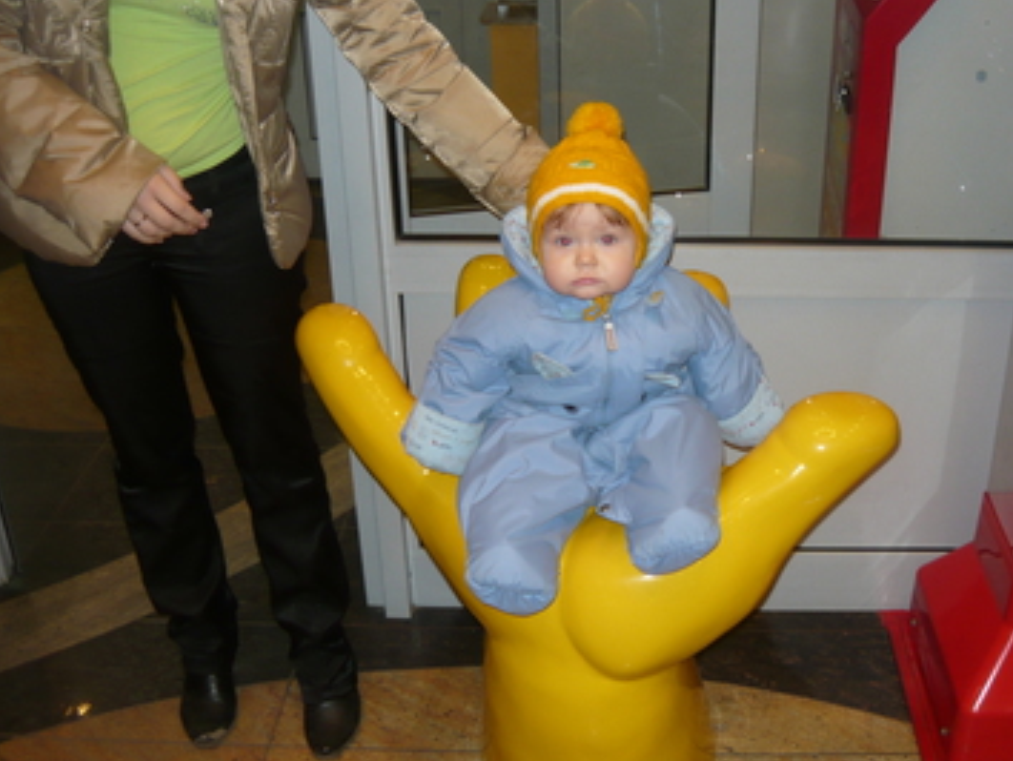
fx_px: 1230
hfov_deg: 44.4
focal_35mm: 42
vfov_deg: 34.3
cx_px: 627
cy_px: 332
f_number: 2.8
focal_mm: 5.5
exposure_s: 1/30
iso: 125
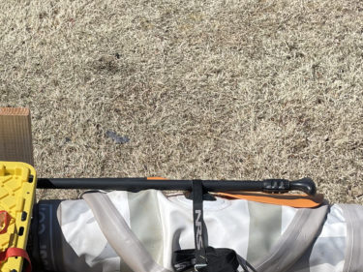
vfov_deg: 20.3
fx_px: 744
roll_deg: +4.3
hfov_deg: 26.3
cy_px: 240
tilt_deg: -41.4
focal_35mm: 71
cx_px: 23
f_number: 1.6
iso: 32
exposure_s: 1/4292
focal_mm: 4.2
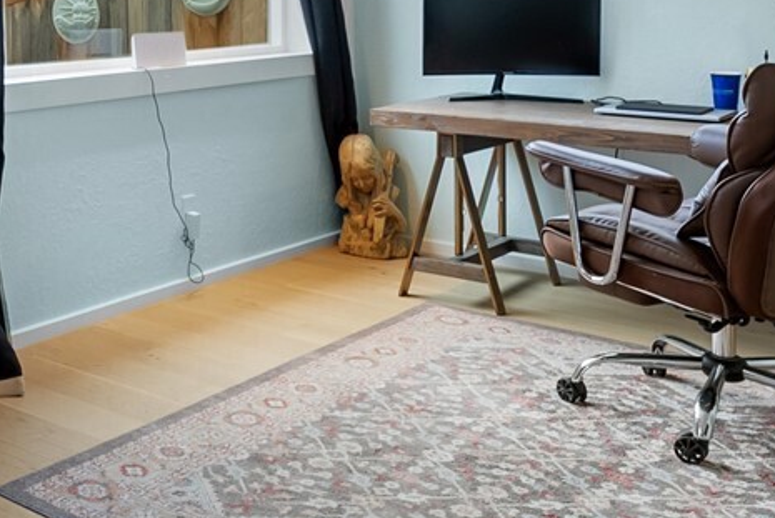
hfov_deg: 34.2
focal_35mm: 51
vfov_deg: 24.8
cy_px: -42
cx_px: -56
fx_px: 1099
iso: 125
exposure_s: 1/5
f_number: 6.3
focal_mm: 14
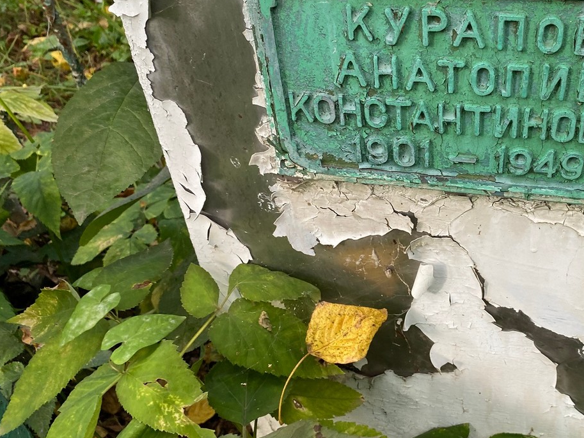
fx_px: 692
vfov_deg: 35.1
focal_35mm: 41
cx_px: 430
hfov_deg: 44.4
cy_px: 205
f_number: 1.8
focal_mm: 4.25
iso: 64
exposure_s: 1/122
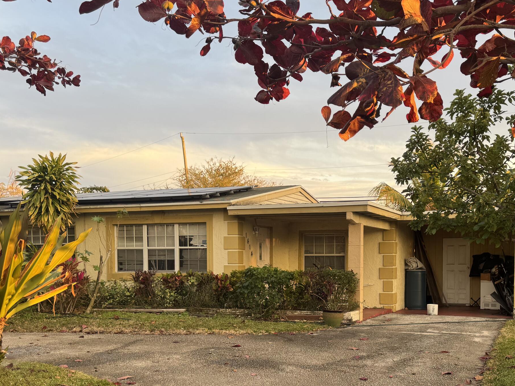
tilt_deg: -3.6
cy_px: 284
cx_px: 295
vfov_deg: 35.3
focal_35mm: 40
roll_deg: +0.6
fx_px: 595
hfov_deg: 46.7
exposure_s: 1/170
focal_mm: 6.76
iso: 64
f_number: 1.78
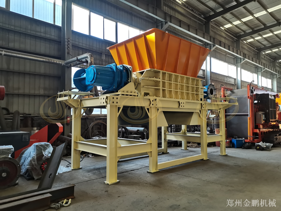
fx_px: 211
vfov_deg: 53.1
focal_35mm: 26
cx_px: 140
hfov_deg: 67.3
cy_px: 106
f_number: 1.8
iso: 400
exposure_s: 1/100
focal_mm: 5.58
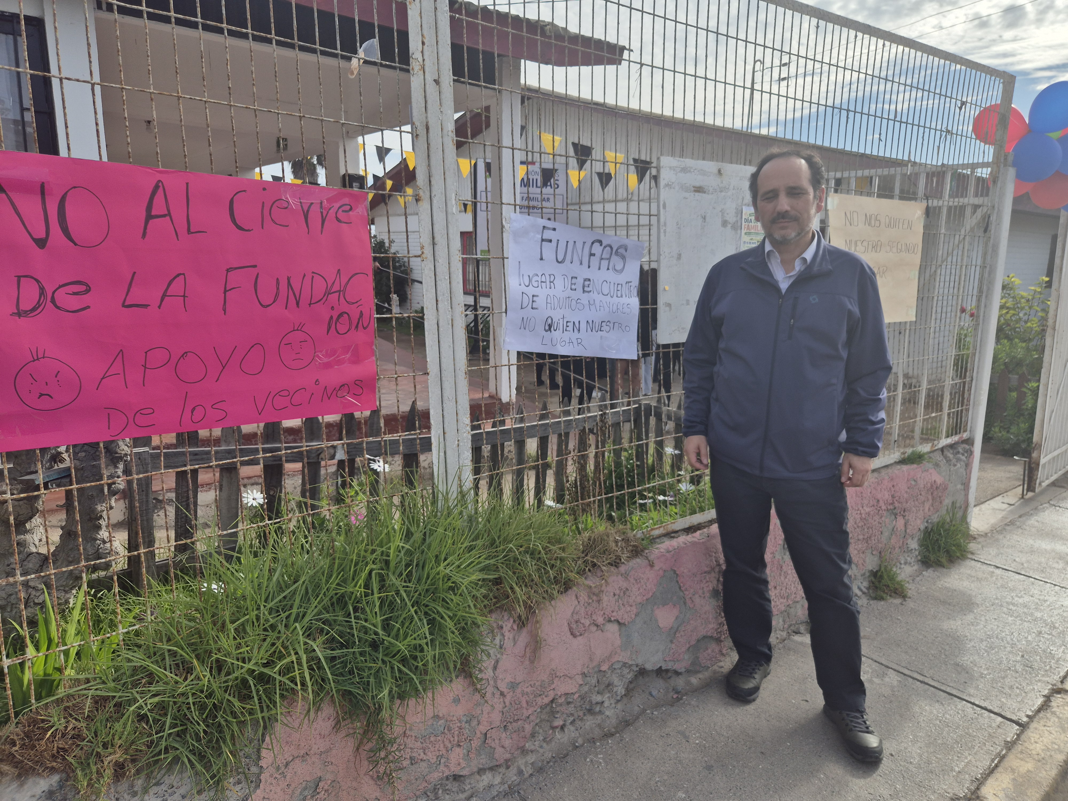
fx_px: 710
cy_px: 400
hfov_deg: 73.9
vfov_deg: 58.9
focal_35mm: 23
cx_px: 534
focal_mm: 5.4
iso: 25
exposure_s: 1/2128
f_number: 1.8
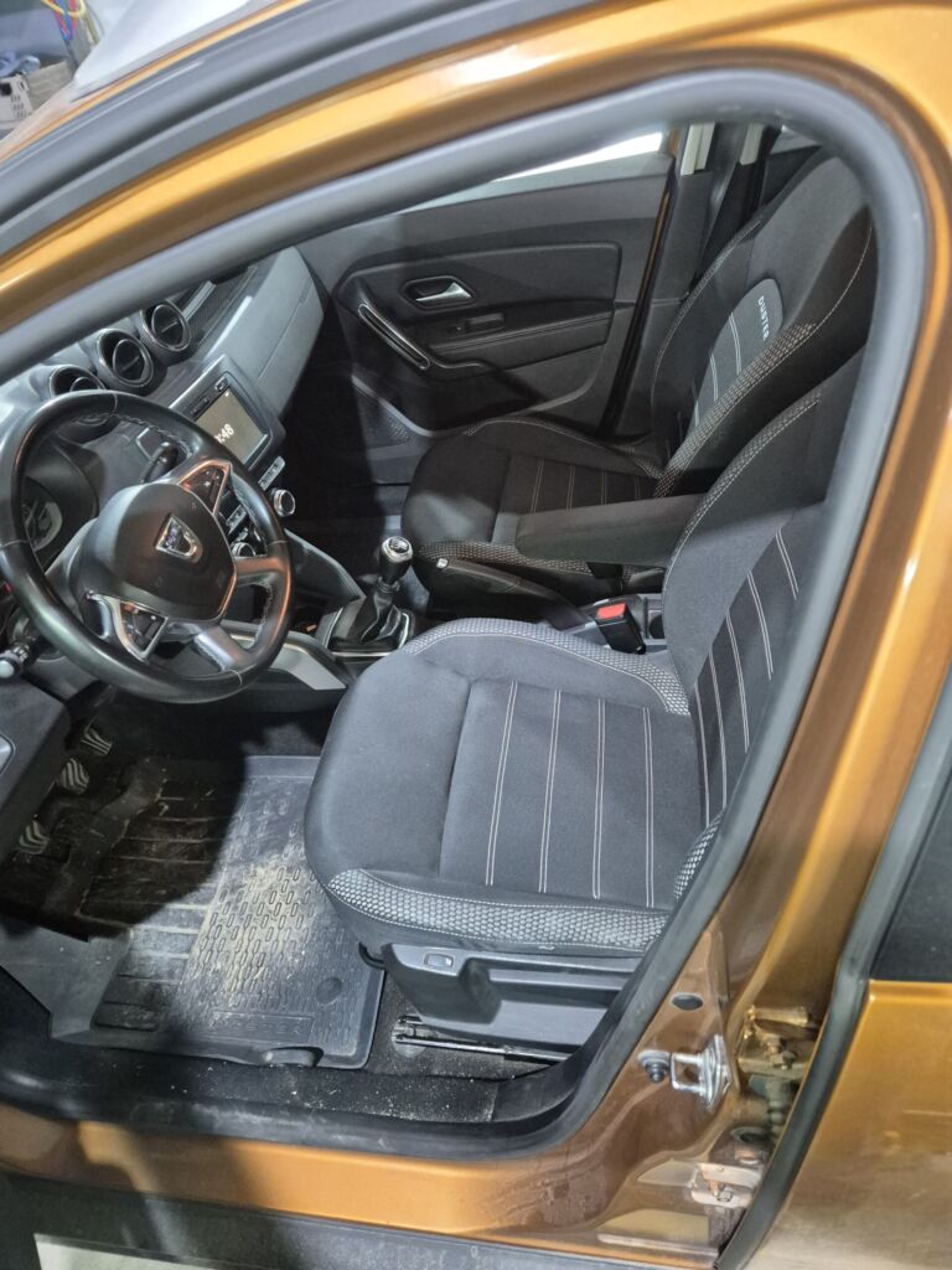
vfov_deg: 73.9
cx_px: 476
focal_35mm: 23
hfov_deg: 58.9
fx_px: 843
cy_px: 635
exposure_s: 1/100
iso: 2000
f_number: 1.8
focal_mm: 5.4
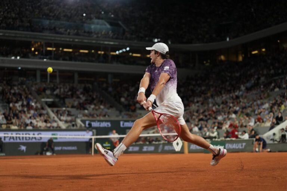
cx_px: 144
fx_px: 494
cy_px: 96
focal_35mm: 62
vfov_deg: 21.9
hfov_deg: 32.4
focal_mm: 62
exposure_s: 1/2500
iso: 1000
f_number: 2
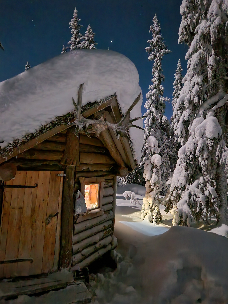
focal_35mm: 23
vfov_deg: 73.9
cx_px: 114
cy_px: 152
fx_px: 202
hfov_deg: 58.9
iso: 3200
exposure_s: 1/10
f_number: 1.8
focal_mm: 5.4
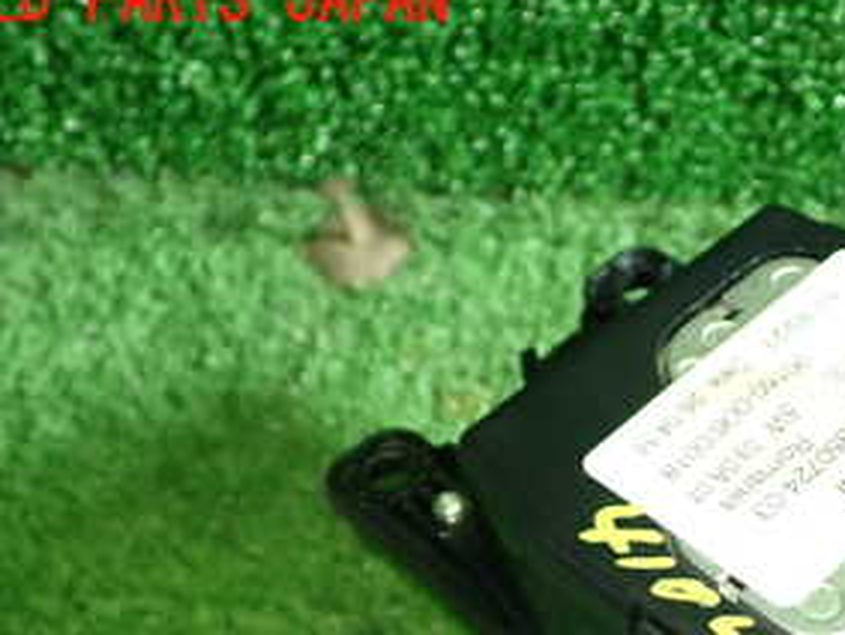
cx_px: 803
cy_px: 638
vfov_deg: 20.9
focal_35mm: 68
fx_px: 1661
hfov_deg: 27.2
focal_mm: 5.79
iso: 250
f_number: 2.4
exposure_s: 1/30
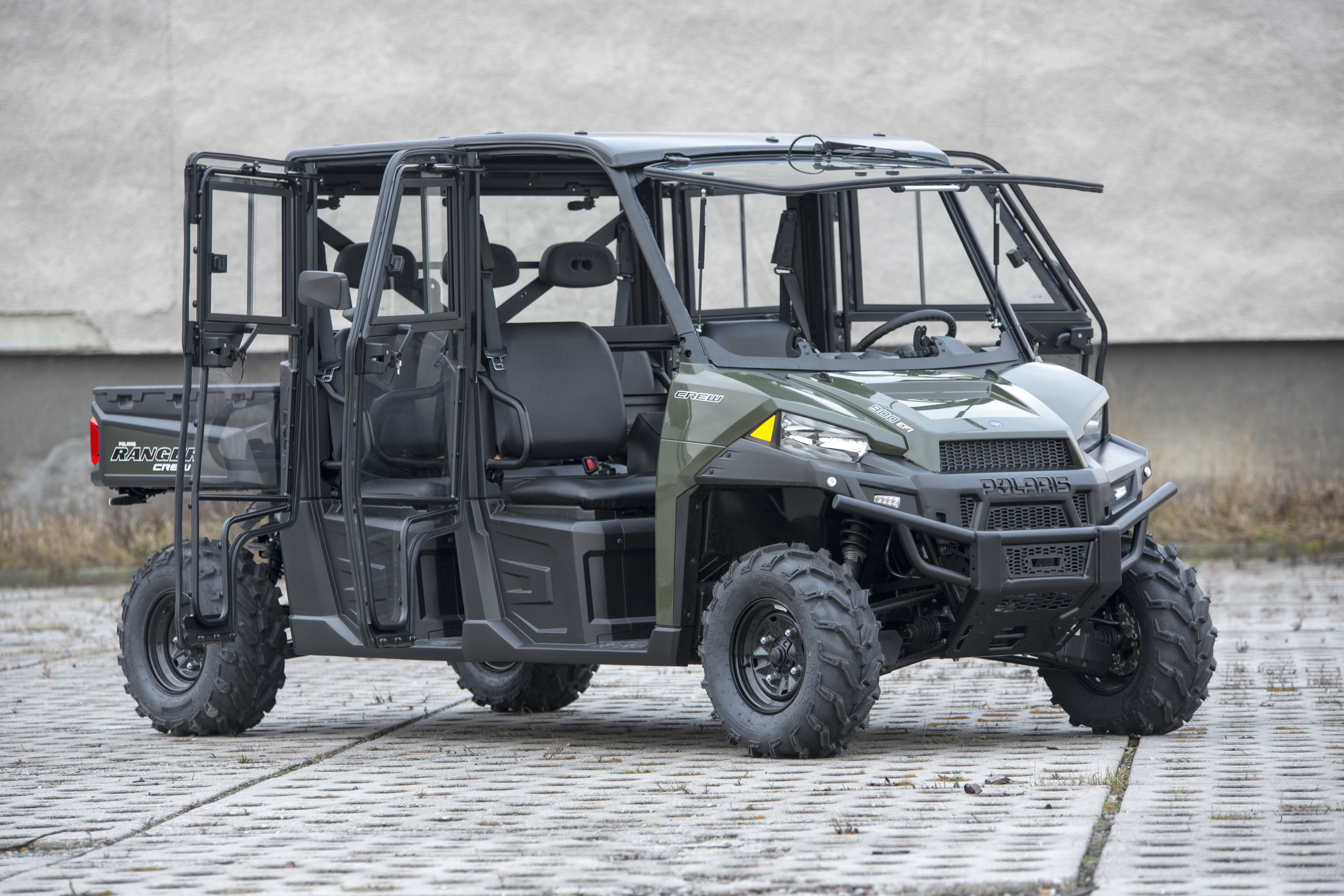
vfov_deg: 8.6
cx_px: 672
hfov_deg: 12.8
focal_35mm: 160
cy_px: 448
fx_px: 5975
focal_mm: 160
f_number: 4.5
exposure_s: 1/60
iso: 320
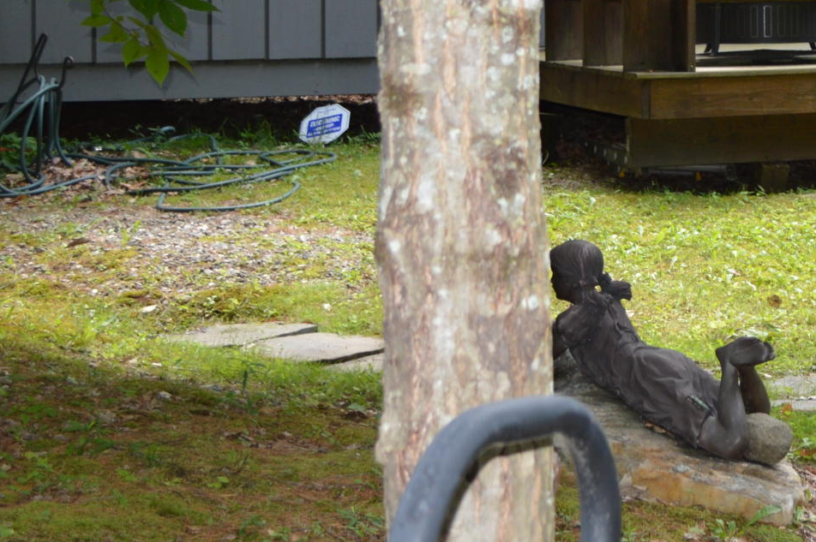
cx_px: 994
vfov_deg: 12.7
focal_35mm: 104
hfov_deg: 18.6
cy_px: -154
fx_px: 2355
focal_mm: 22
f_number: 4
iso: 160
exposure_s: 1/125
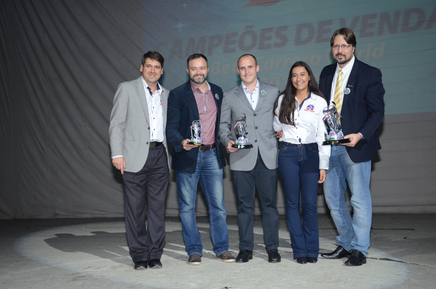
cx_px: 218
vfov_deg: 26.4
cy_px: 144
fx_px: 616
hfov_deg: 39.0
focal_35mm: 51
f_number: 5.6
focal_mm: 34
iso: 800
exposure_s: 1/60
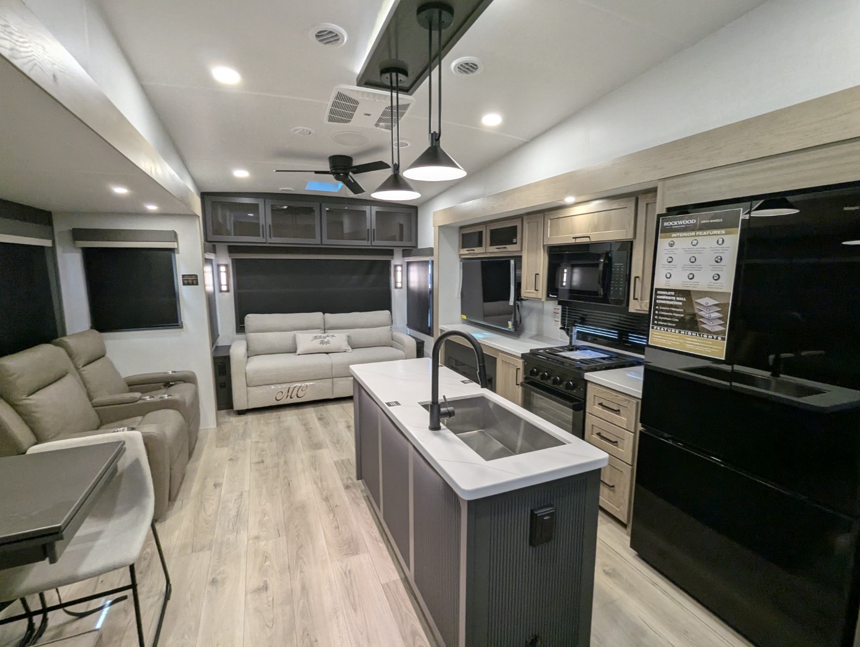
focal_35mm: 16
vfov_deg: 78.2
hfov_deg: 94.4
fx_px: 398
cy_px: 324
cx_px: 430
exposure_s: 1/76.7
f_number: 2.2
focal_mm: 2.35
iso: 193
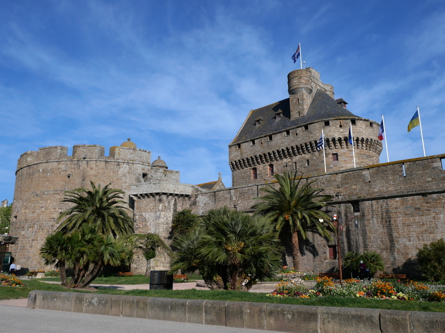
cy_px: 166
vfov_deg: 46.8
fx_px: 386
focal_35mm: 30
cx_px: 222
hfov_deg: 60.0
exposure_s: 1/640
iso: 200
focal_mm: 15
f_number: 10
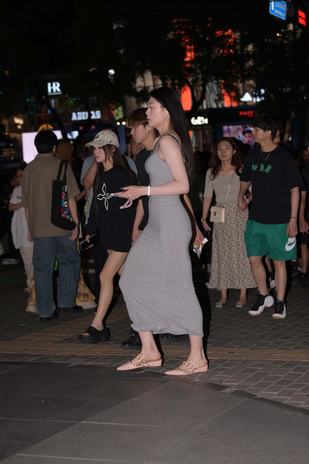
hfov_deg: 18.9
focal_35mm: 72
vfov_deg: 28.1
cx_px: 154
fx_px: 927
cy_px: 232
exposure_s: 1/250
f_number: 4
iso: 400
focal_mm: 72
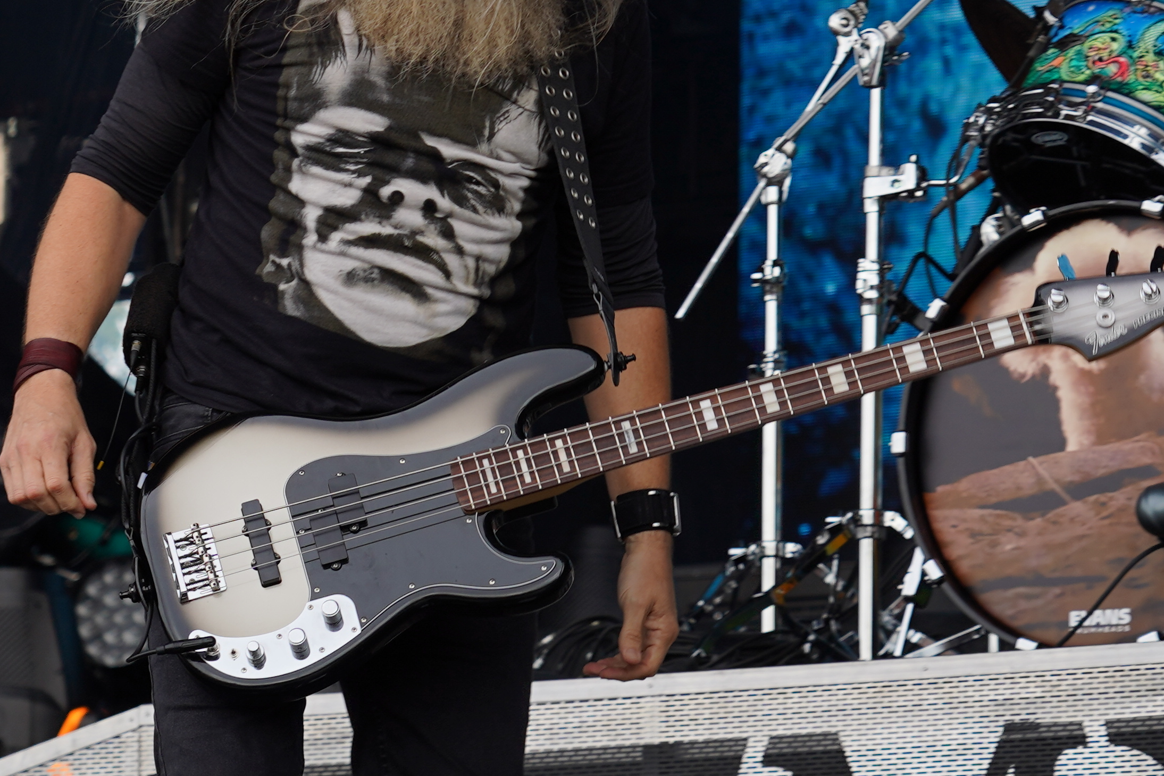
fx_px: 7177
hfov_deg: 9.3
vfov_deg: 6.2
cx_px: 556
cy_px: -8
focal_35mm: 222
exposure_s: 1/200
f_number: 5.6
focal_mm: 81
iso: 100
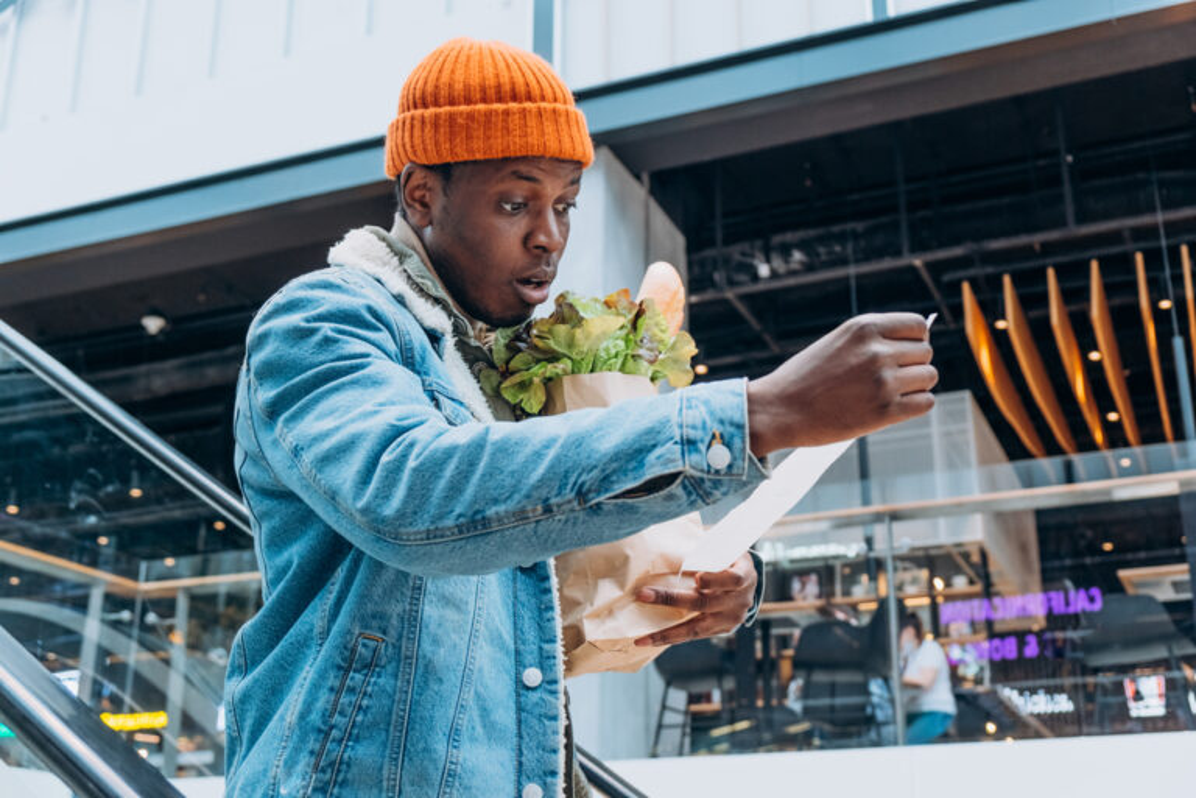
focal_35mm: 42
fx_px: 1395
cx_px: 598
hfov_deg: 46.4
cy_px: 399
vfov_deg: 31.9
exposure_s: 1/60
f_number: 3.6
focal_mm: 27.7
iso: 320
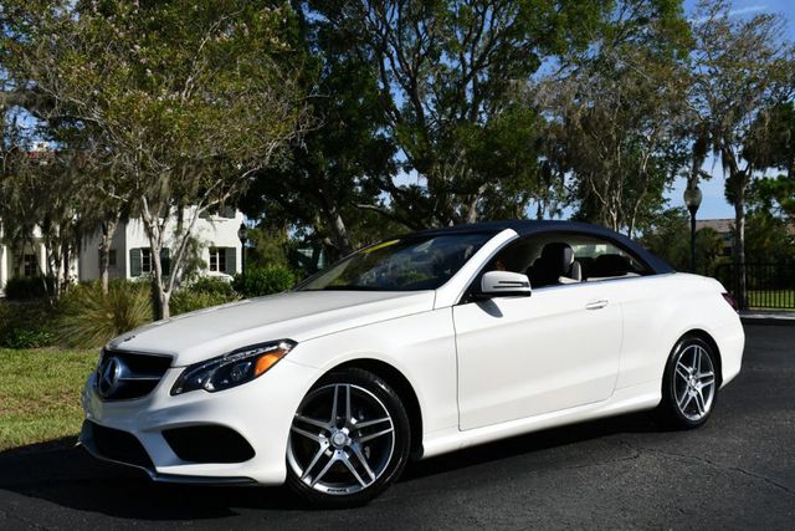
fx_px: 883
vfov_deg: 33.4
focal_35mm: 40
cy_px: 266
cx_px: 398
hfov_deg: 48.4
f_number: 10
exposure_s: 1/400
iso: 100
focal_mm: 20
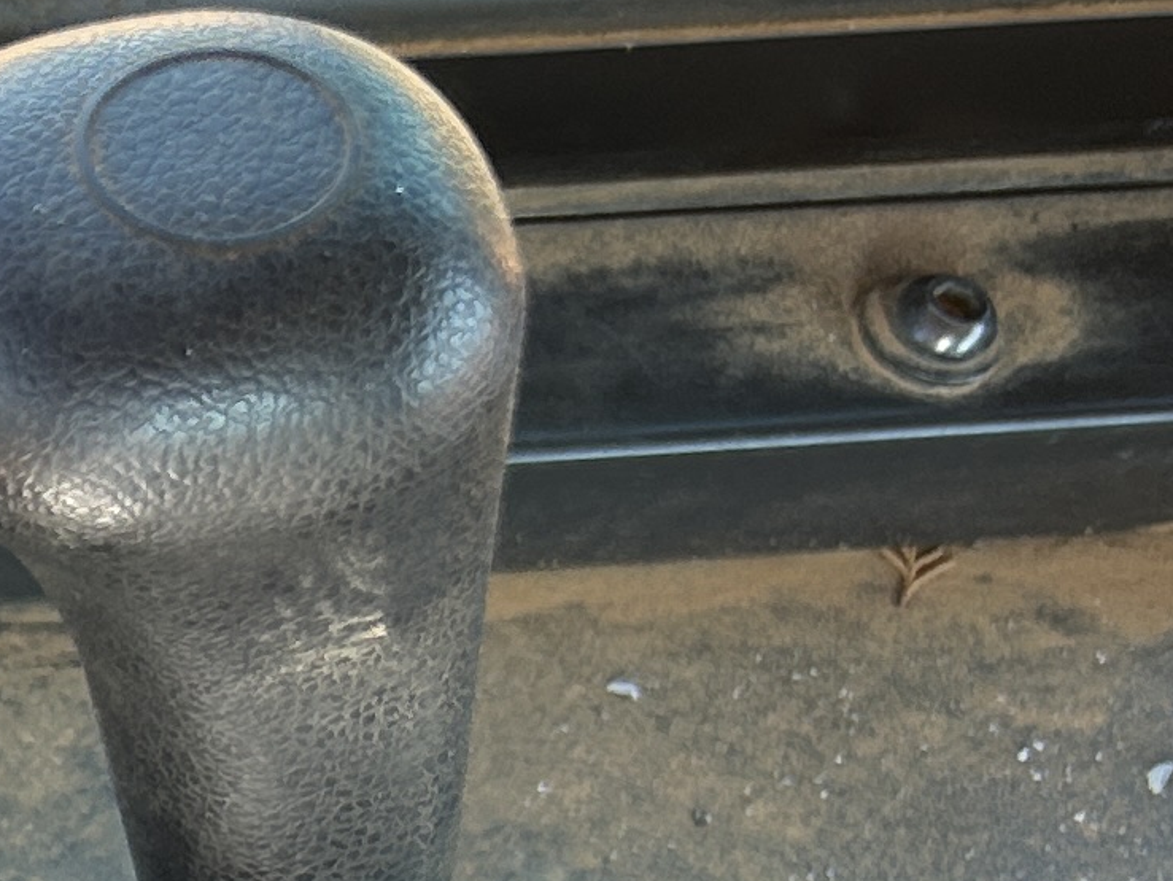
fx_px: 4813
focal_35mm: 142
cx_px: -1647
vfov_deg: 10.0
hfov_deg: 11.5
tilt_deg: -61.3
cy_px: 1423
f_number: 1.5
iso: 40
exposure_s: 1/153
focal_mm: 5.7
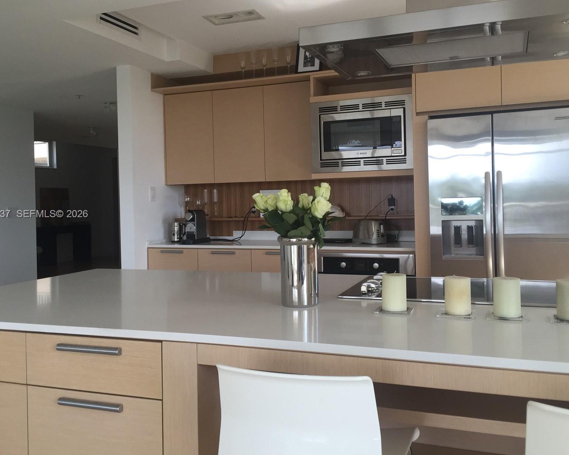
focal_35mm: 33
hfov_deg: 54.2
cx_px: 291
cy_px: 215
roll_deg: +1.2
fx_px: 556
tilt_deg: -1.0
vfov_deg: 44.5
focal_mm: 4.15
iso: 50
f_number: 2.2
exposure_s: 1/120
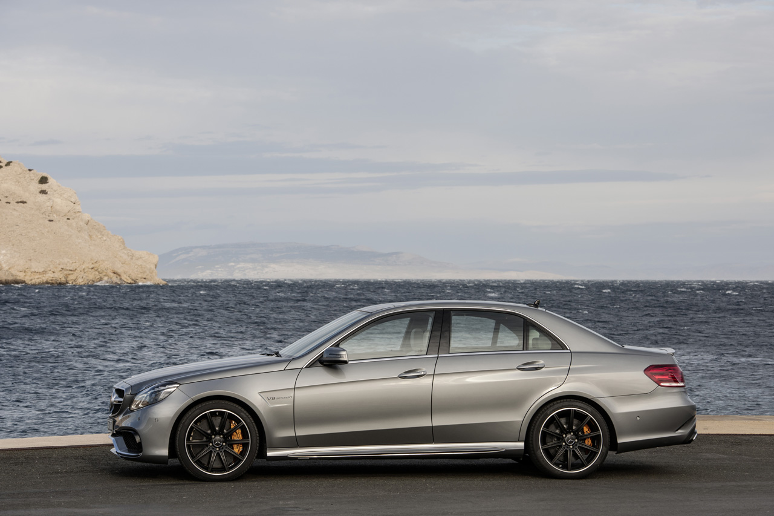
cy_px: 258
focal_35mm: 112
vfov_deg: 12.2
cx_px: 387
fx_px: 2408
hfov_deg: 18.3
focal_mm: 112
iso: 100
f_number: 8
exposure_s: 1/125
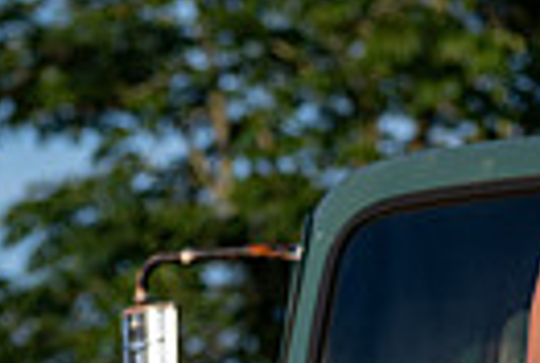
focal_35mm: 309
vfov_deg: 4.4
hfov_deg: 6.7
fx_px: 4646
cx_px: 214
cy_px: 695
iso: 320
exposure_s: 1/2500
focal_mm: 70
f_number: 3.2
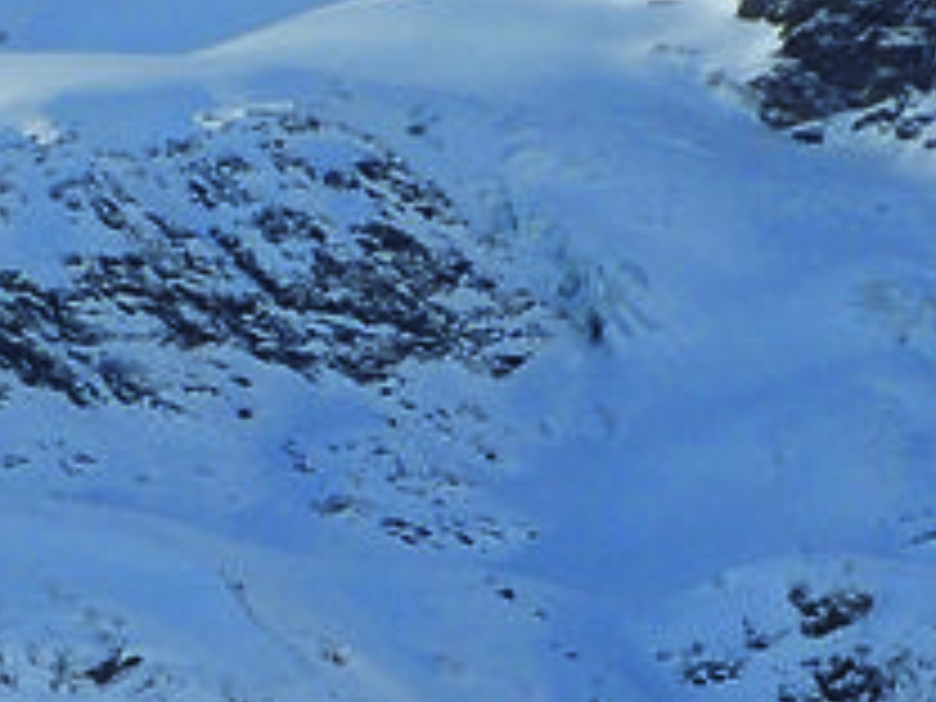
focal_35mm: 201
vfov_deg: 7.3
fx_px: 5435
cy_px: 927
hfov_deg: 9.7
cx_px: -225
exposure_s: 1/250
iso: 320
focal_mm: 29
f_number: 13
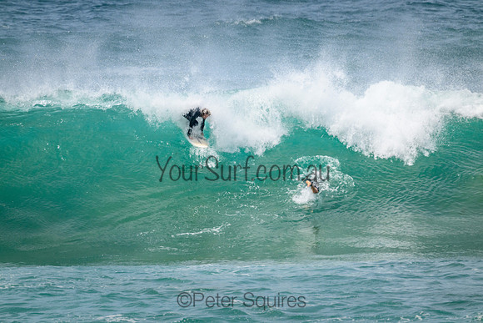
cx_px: 242
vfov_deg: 1.7
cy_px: 162
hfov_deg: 2.6
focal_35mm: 800
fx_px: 10735
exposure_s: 1/2000
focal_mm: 800
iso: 1000
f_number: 11
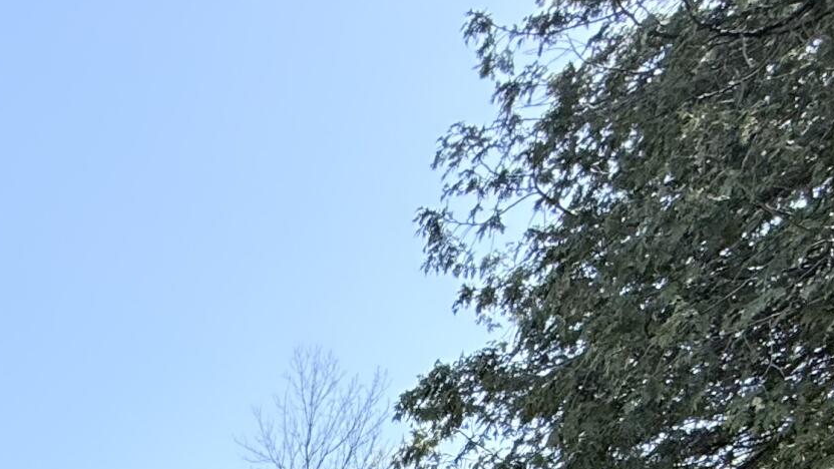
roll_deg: +0.9
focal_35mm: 55
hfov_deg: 30.6
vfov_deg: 15.9
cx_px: -226
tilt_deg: +5.5
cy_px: 994
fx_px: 1216
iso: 50
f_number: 2.2
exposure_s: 1/631
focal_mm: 2.22
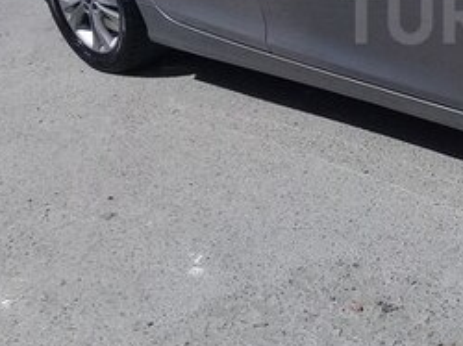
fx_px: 1096
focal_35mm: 82
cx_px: 530
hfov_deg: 22.3
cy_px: 16
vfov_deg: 17.6
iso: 50
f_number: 2.2
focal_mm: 3.3
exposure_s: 1/2123
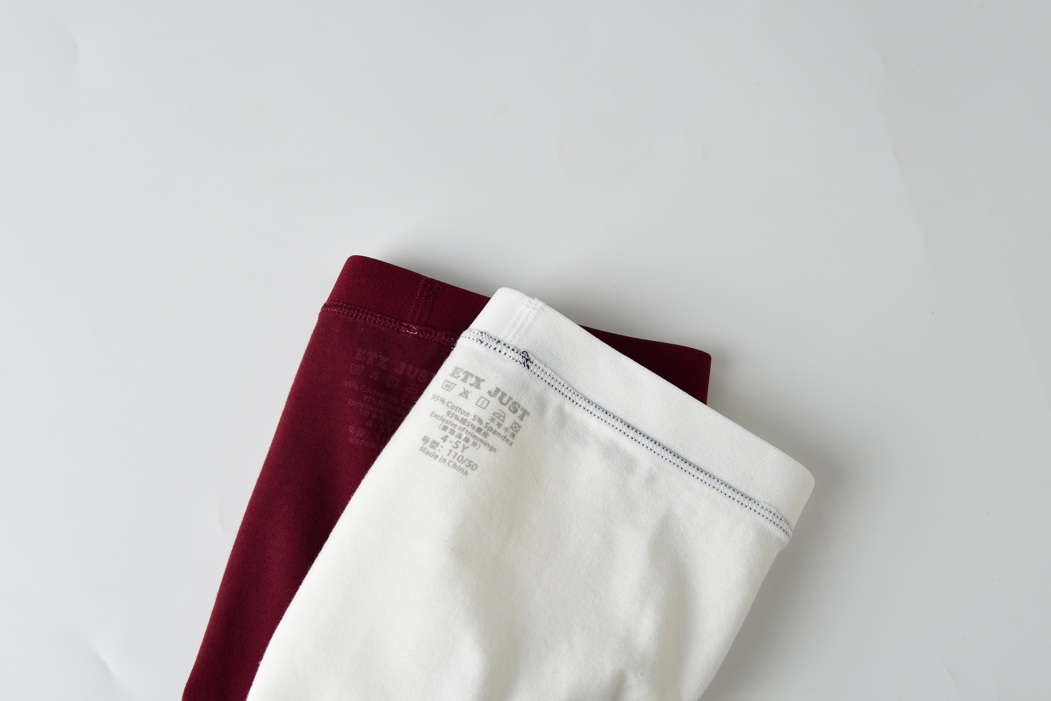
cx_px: 526
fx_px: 1518
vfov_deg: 26.0
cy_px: 350
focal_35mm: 52
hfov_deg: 38.2
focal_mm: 52
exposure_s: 1/125
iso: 125
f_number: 13
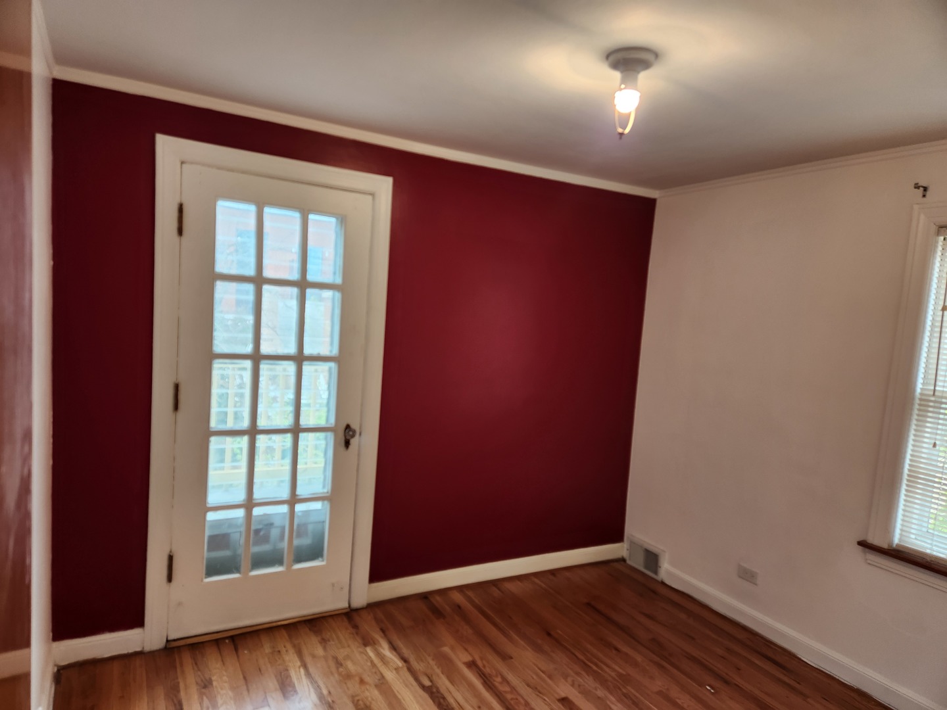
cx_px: 474
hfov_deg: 73.9
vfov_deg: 58.9
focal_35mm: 23
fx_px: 629
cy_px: 355
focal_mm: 5.4
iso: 100
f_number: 1.8
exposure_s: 1/120
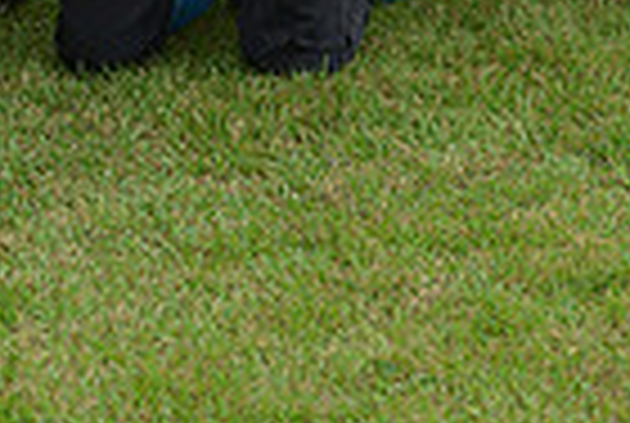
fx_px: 7401
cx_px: -36
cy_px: -425
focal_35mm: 422
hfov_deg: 4.9
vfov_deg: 3.2
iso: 400
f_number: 2.8
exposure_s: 1/500
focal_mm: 102
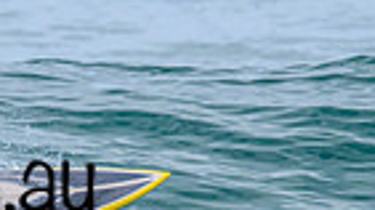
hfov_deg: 1.0
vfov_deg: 0.5
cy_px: 150
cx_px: -186
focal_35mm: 2208
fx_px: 21934
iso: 640
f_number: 10
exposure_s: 1/2000
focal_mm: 500
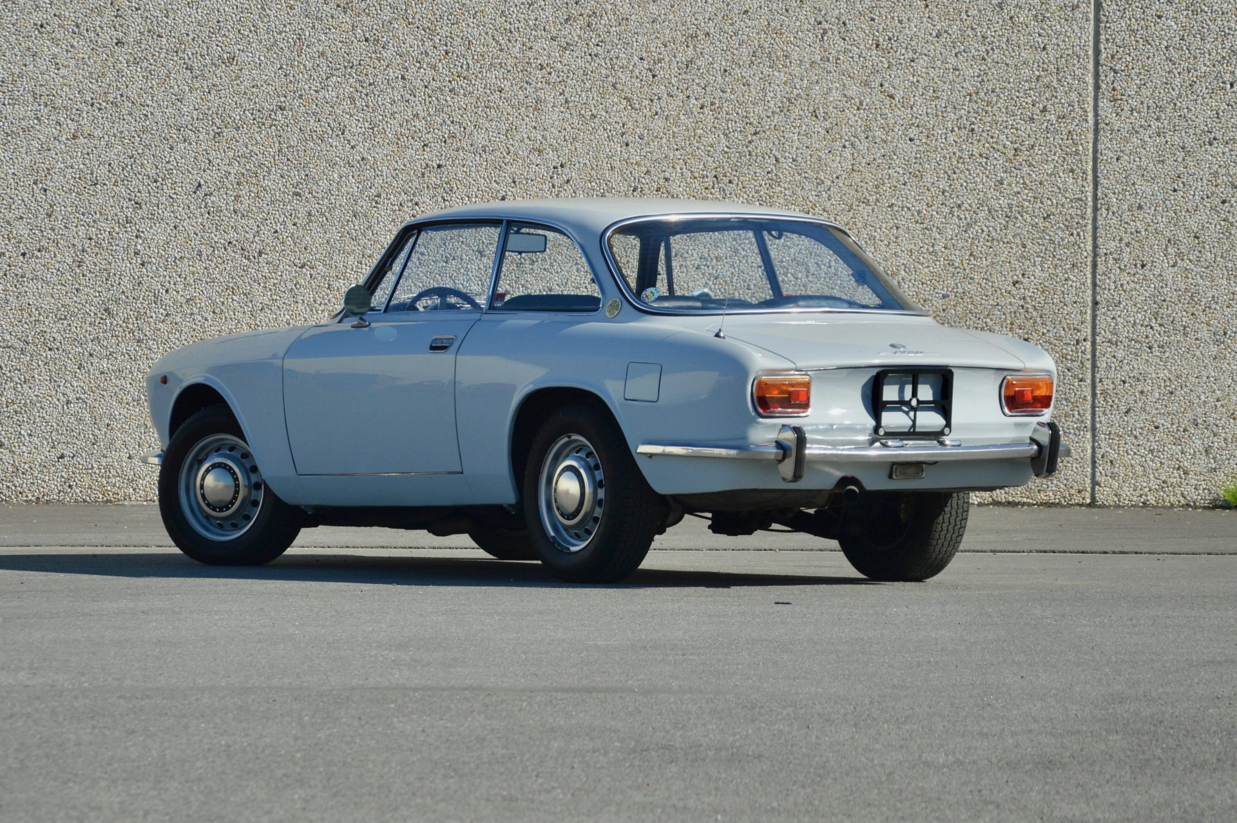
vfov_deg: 10.1
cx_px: 618
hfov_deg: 15.2
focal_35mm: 135
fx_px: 4635
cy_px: 412
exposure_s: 1/500
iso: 220
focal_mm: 90
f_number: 5.6
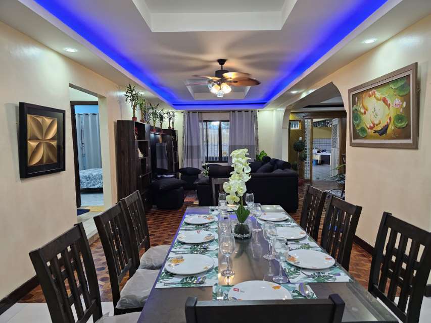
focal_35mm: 23
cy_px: 162
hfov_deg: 73.9
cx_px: 216
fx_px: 286
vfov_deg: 58.9
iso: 400
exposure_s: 1/120
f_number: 1.7
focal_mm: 6.3
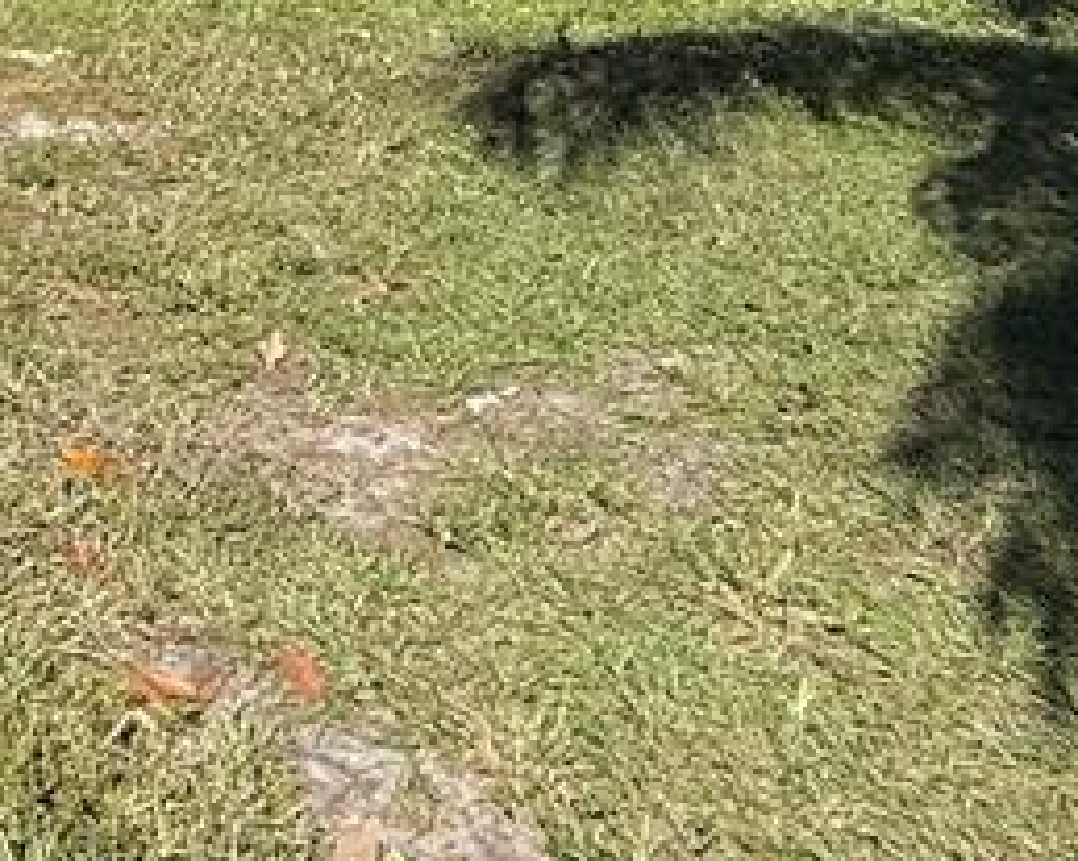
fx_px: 1722
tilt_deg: +3.7
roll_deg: +0.7
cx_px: -21
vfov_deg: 23.0
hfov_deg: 31.8
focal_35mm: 54
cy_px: -412
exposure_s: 1/3125
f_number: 2.2
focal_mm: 2.22
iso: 80
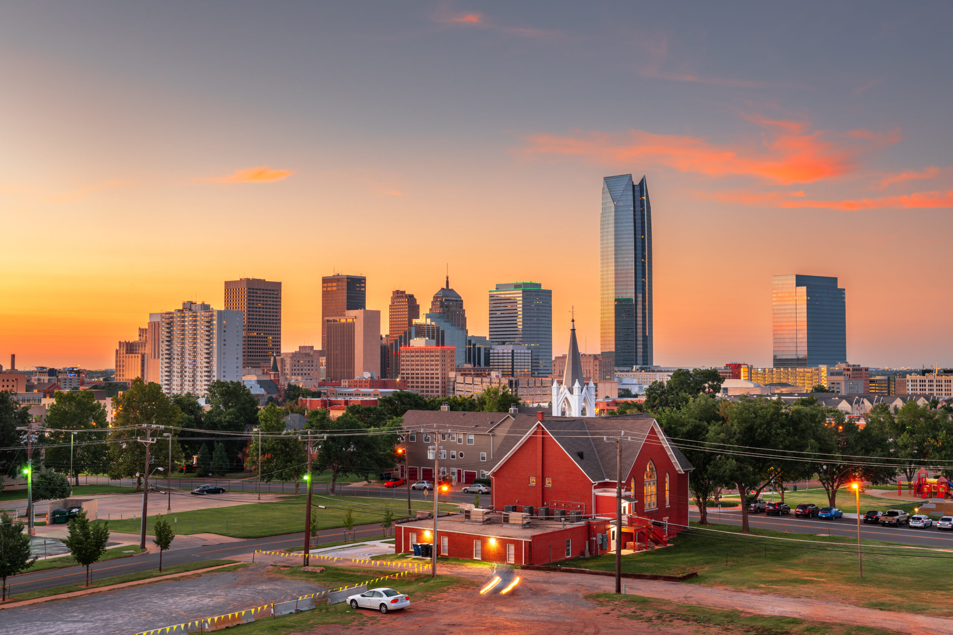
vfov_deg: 30.5
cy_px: 318
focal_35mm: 44
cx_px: 476
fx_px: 1165
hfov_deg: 44.5
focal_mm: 44
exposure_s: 8
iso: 64
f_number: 11
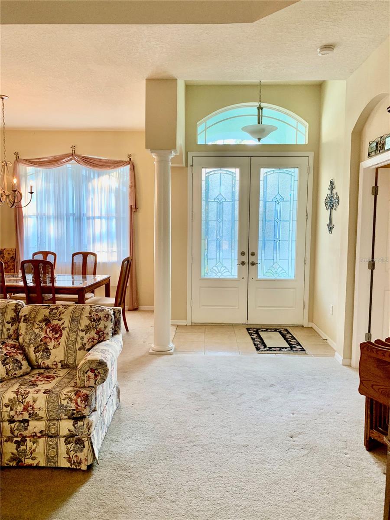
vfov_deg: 67.3
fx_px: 391
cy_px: 260
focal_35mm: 26
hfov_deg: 53.1
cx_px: 195
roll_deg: -0.3
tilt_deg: -4.5
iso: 64
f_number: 1.8
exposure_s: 1/60
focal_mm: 4.25
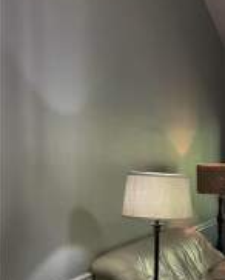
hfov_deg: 18.1
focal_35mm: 72
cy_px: 207
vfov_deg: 26.1
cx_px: 368
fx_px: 598
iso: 160
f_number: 1.8
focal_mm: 3
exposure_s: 1/60
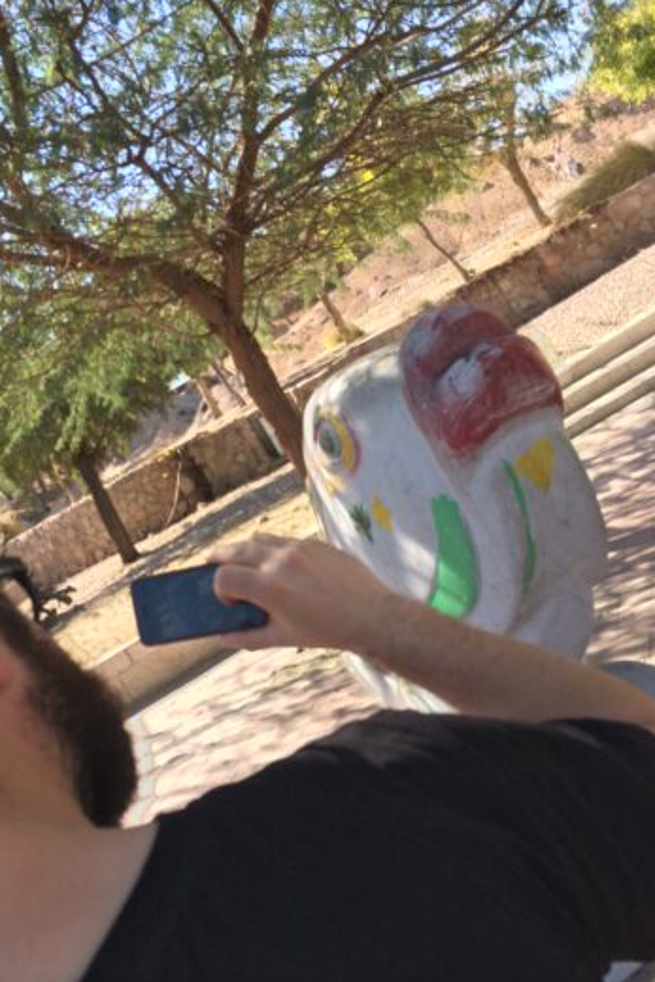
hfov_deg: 41.0
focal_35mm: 32
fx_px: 873
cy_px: 490
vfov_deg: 58.7
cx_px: 281
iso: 32
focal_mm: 4.12
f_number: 2.2
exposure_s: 1/746
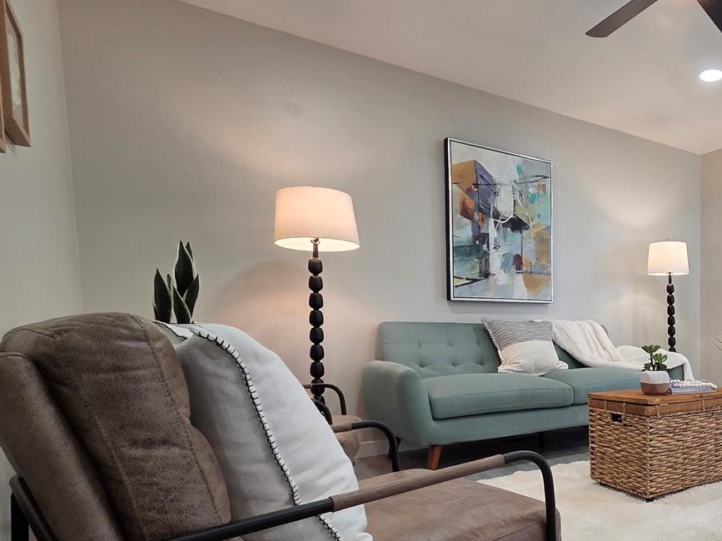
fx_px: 501
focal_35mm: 24
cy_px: 383
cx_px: 620
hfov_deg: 62.6
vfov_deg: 55.0
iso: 200
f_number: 2.2
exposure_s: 1/120
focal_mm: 2.2
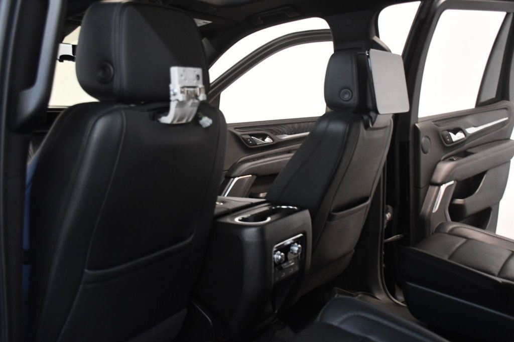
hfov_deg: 49.6
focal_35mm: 39
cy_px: 171
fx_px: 557
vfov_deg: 34.2
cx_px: 257
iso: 3200
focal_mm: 26
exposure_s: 1/60
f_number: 3.8
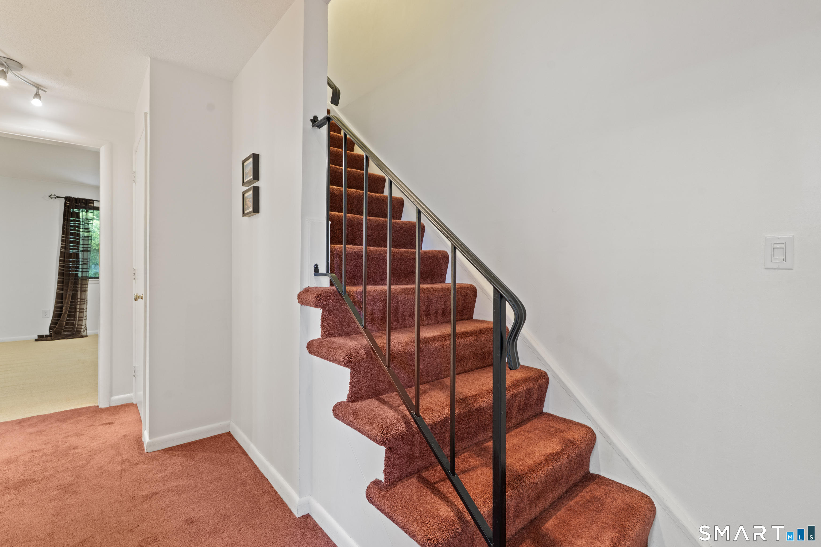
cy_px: 274
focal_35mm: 16
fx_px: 376
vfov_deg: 72.1
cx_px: 410
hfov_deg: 95.0
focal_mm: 16.5
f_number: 8
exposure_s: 1
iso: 400
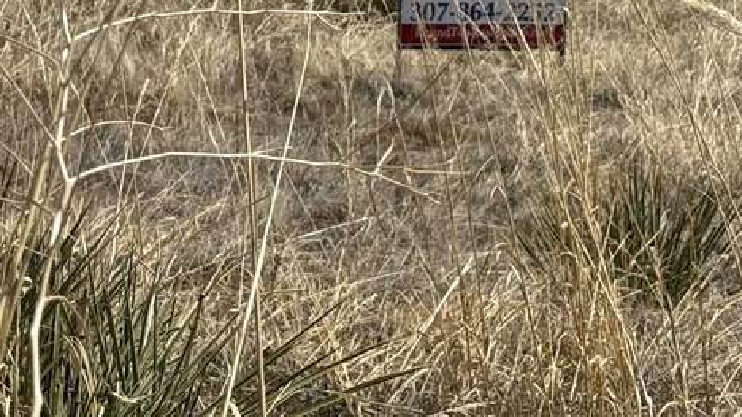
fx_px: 2813
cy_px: -239
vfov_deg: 8.3
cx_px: 255
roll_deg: +5.8
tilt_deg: -3.3
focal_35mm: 143
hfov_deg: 15.0
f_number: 1.78
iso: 80
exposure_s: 1/8772
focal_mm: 6.76
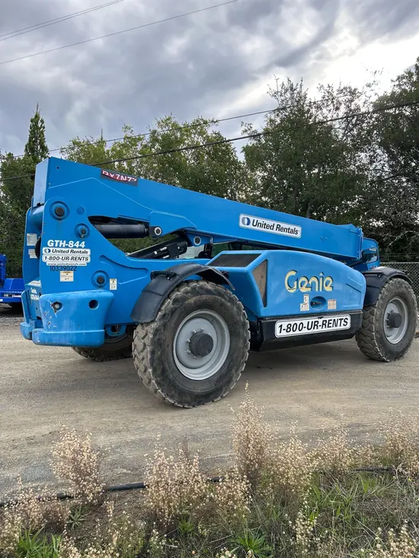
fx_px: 419
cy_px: 279
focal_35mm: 26
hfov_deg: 53.1
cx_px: 210
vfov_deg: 67.3
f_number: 1.5
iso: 50
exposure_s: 1/1135
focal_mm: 5.7
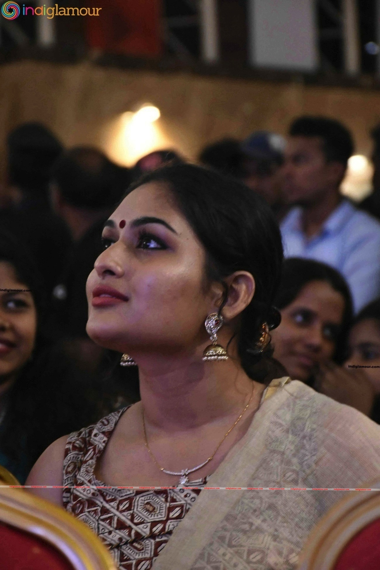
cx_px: 190
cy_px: 285
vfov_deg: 13.0
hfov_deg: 8.7
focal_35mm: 158
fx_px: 2494
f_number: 7.1
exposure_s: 1/100
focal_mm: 105
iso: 8000
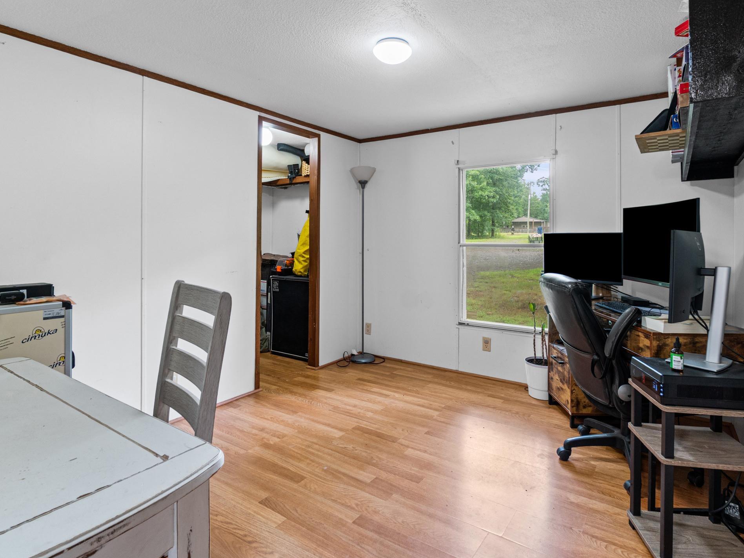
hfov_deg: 84.6
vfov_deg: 68.4
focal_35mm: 19
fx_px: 408
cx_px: 396
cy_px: 241
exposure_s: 1/3
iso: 400
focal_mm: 10
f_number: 8
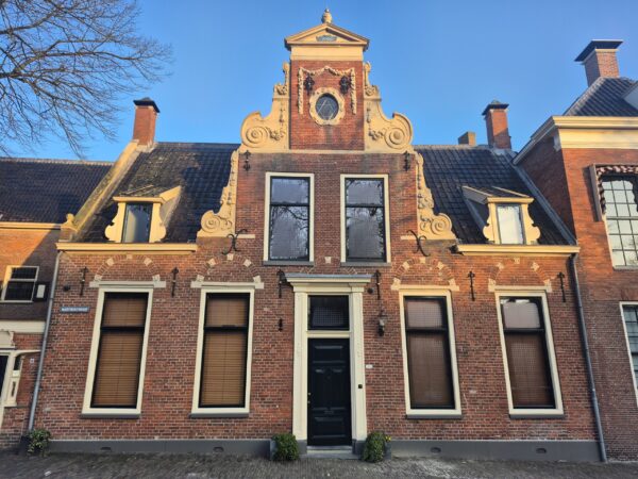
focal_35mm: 23
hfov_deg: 73.9
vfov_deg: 58.9
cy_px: 240
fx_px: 424
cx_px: 319
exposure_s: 1/263
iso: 25
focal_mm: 5.4
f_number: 1.8
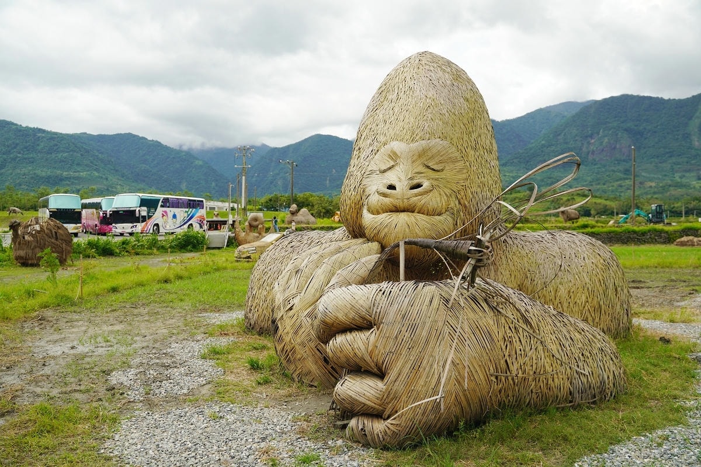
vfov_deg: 43.6
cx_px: 350
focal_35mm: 30
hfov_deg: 61.9
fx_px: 584
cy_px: 234
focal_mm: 30
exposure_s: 1/60
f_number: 4.5
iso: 100
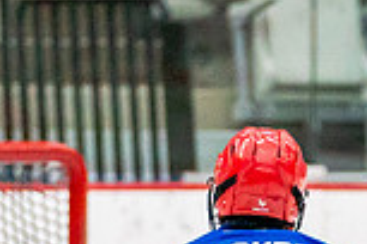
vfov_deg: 1.3
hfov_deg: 2.0
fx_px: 10571
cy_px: 526
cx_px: 265
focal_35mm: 1037
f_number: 2.8
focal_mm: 165
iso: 3200
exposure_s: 1/1250
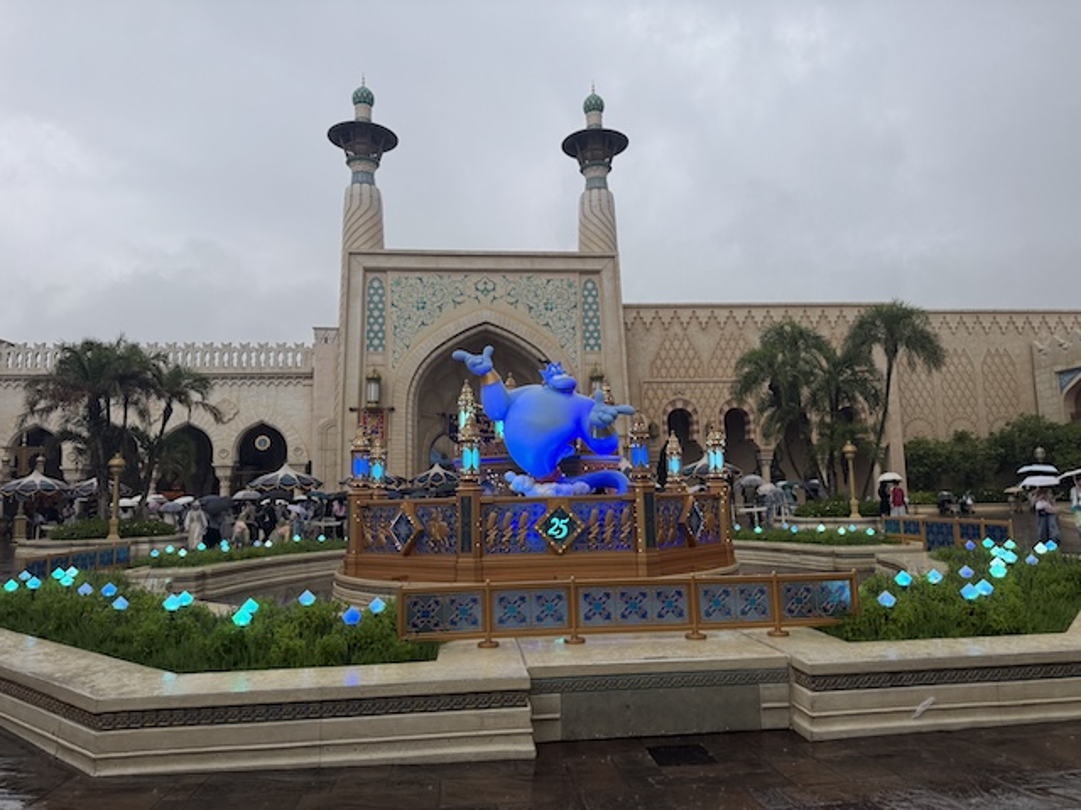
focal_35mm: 24
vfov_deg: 56.8
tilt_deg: +7.9
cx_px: 540
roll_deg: +0.5
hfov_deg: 71.6
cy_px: 405
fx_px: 749
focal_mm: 6.76
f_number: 1.78
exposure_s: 1/70
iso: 200
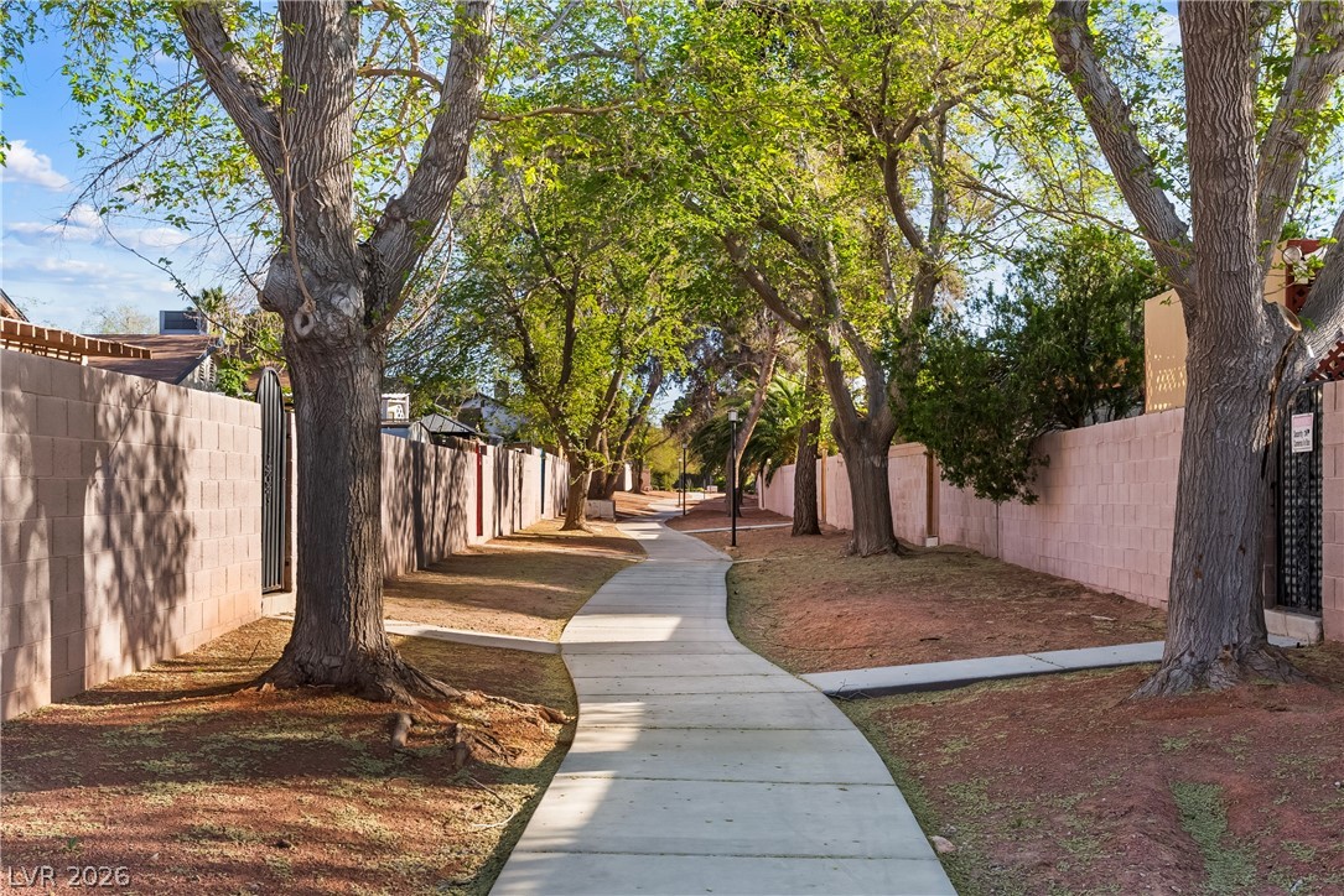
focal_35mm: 42
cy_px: 448
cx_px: 672
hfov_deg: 46.4
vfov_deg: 31.9
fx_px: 1568
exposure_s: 1/8000
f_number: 8
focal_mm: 28
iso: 400
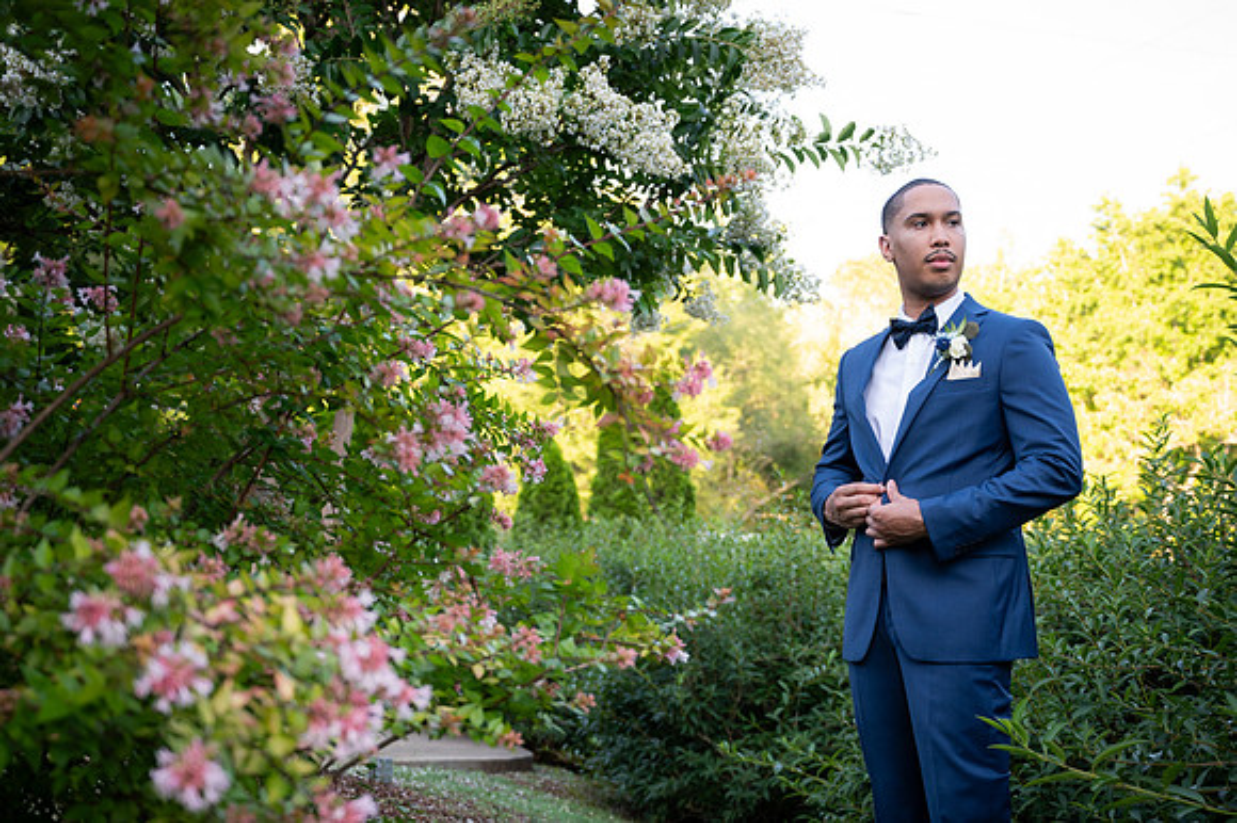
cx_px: 603
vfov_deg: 26.3
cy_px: 445
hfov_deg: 38.7
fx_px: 1763
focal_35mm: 51
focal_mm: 47
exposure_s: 1/250
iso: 640
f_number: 4
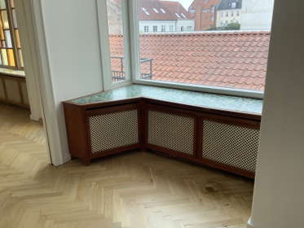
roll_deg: +2.9
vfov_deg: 45.5
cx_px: 152
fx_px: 272
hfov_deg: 58.3
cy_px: 114
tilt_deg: -16.3
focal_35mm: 31
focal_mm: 3.3
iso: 40
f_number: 2.4
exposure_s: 1/100
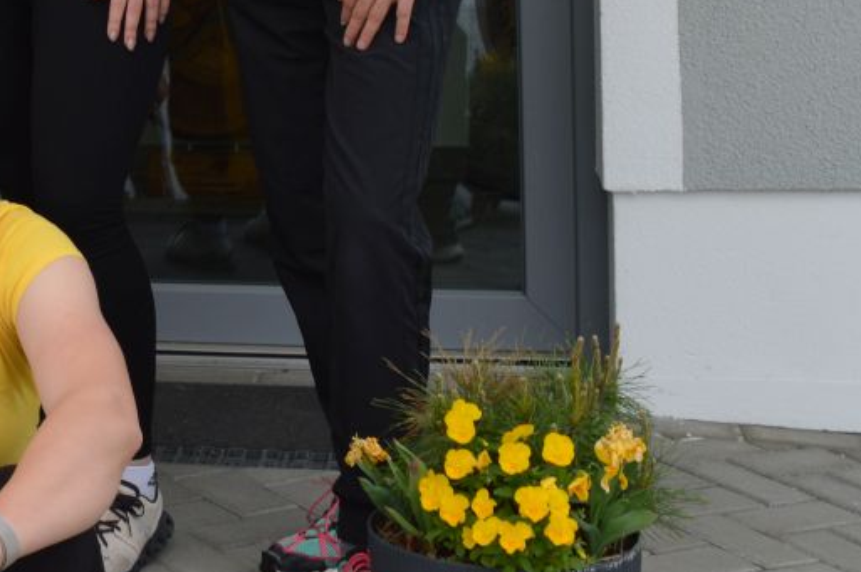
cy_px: -154
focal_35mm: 94
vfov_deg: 13.9
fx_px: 2258
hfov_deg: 20.1
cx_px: -198
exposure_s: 1/125
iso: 125
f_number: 8
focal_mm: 21
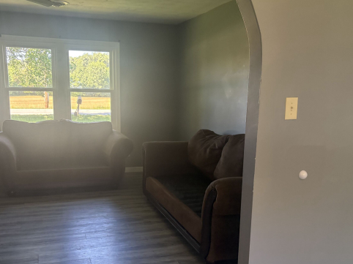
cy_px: 162
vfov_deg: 39.4
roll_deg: -0.9
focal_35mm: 36
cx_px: 161
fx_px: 367
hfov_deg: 51.3
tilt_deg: -10.3
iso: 250
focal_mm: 5.96
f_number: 1.6
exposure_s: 1/120
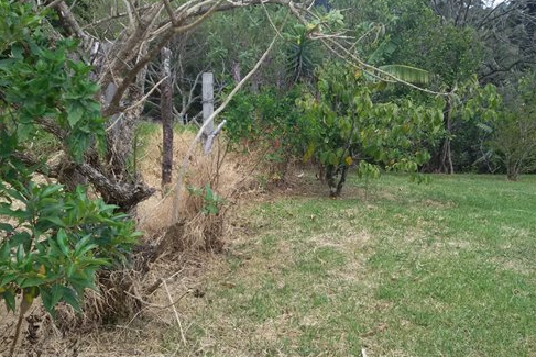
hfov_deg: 46.4
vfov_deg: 31.9
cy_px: 198
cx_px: 264
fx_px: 625
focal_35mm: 42
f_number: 2.4
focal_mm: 2.93
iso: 40
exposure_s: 1/253
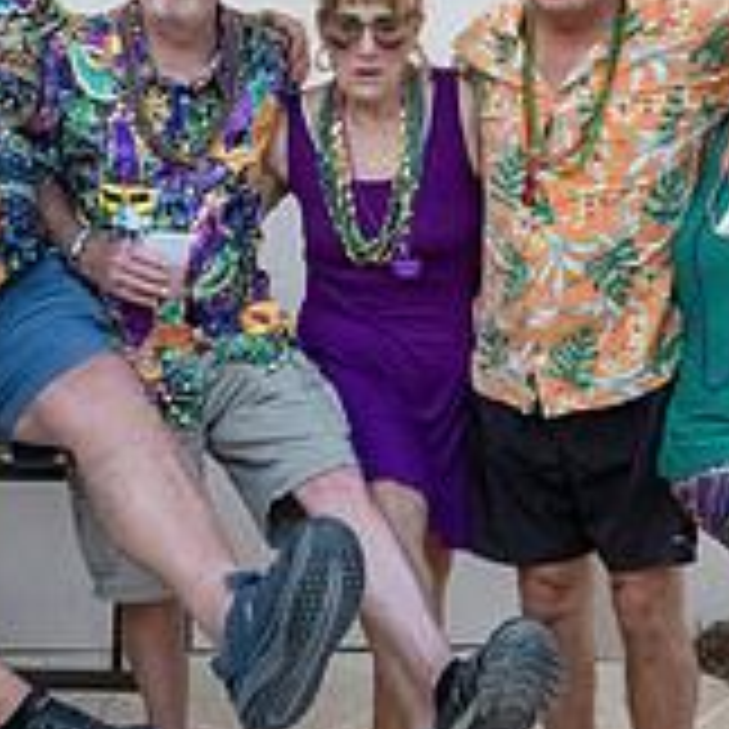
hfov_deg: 22.5
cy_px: 317
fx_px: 1739
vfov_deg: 23.7
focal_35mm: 73
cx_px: -45
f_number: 10
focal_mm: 24
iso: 9000
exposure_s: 1/1250
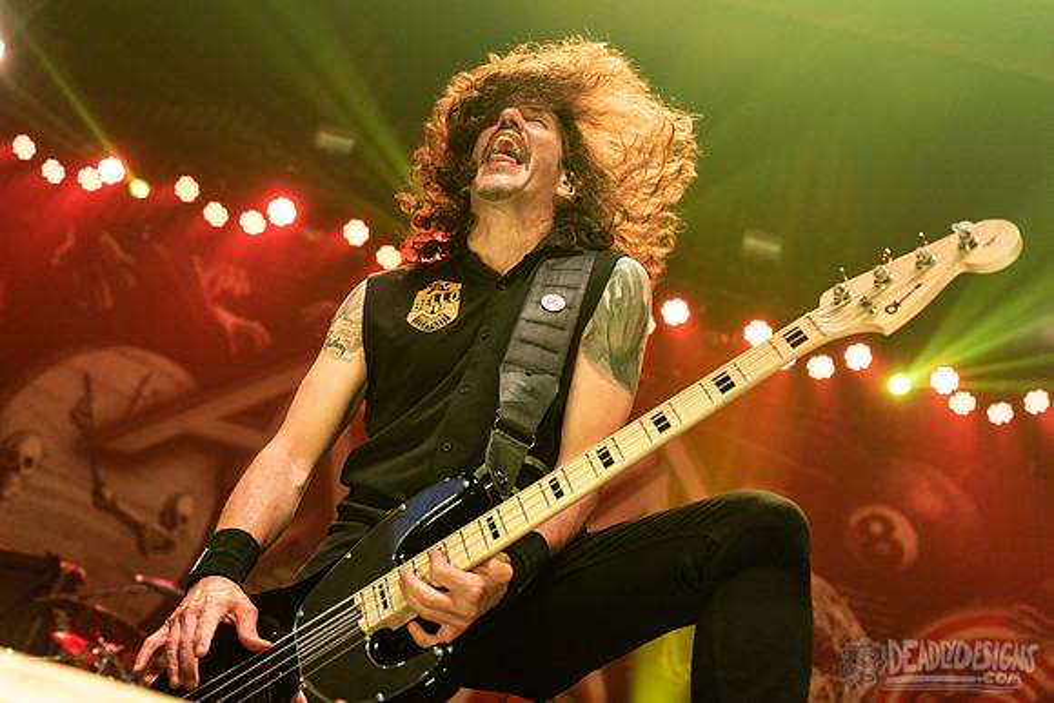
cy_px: 337
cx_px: 505
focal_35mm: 42
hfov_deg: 46.7
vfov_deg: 32.2
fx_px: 1219
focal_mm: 40
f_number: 3.2
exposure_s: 1/640
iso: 2500
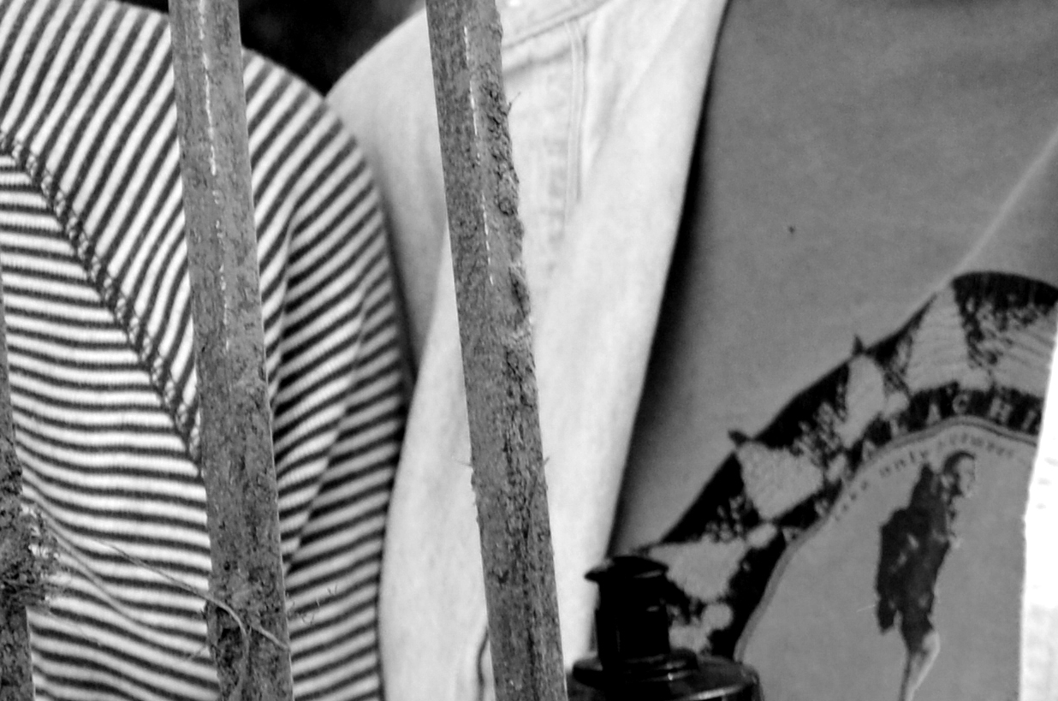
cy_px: -43
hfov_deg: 6.6
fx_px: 9122
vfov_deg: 4.4
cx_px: 159
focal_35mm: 311
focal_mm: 52
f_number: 4.8
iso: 200
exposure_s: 1/80
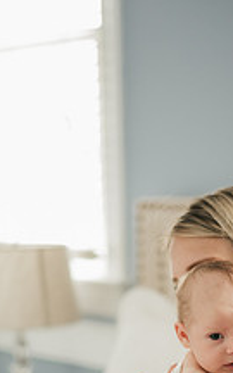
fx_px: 1077
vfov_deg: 19.4
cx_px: 159
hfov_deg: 12.3
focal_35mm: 106
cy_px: 314
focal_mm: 50
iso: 1250
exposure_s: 1/250
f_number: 1.8
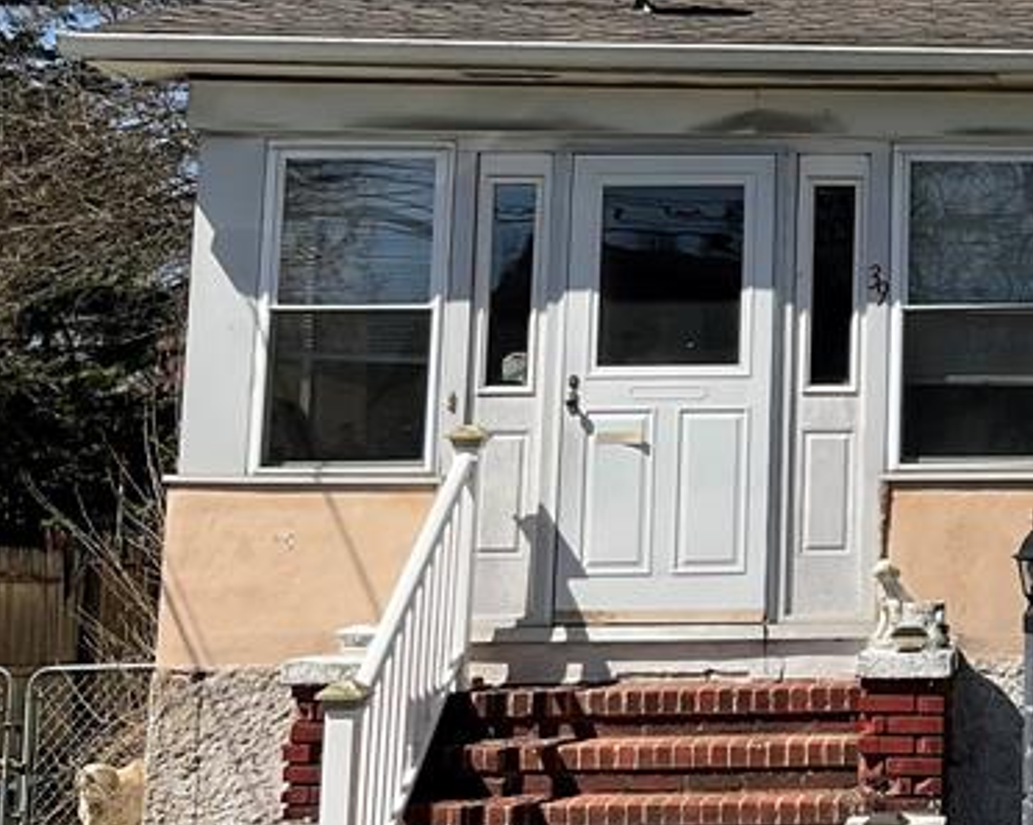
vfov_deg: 19.4
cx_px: 1166
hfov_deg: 22.9
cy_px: 131
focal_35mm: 78
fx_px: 2383
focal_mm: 3
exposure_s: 1/2058
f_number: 1.8
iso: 16
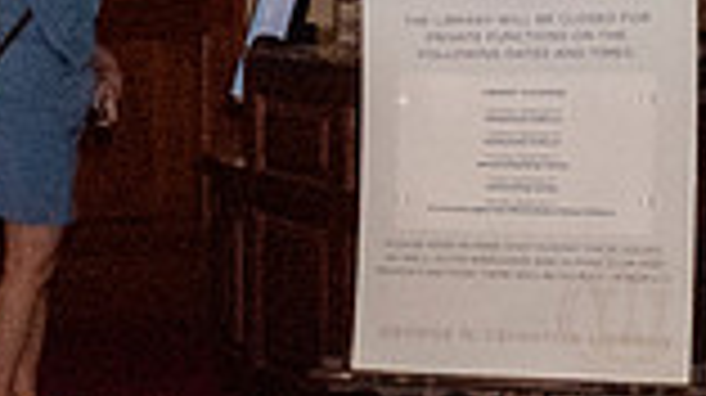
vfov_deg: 8.5
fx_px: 2675
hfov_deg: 13.6
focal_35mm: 143
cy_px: 182
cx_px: -526
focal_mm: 25
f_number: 11
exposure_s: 1/200
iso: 8000
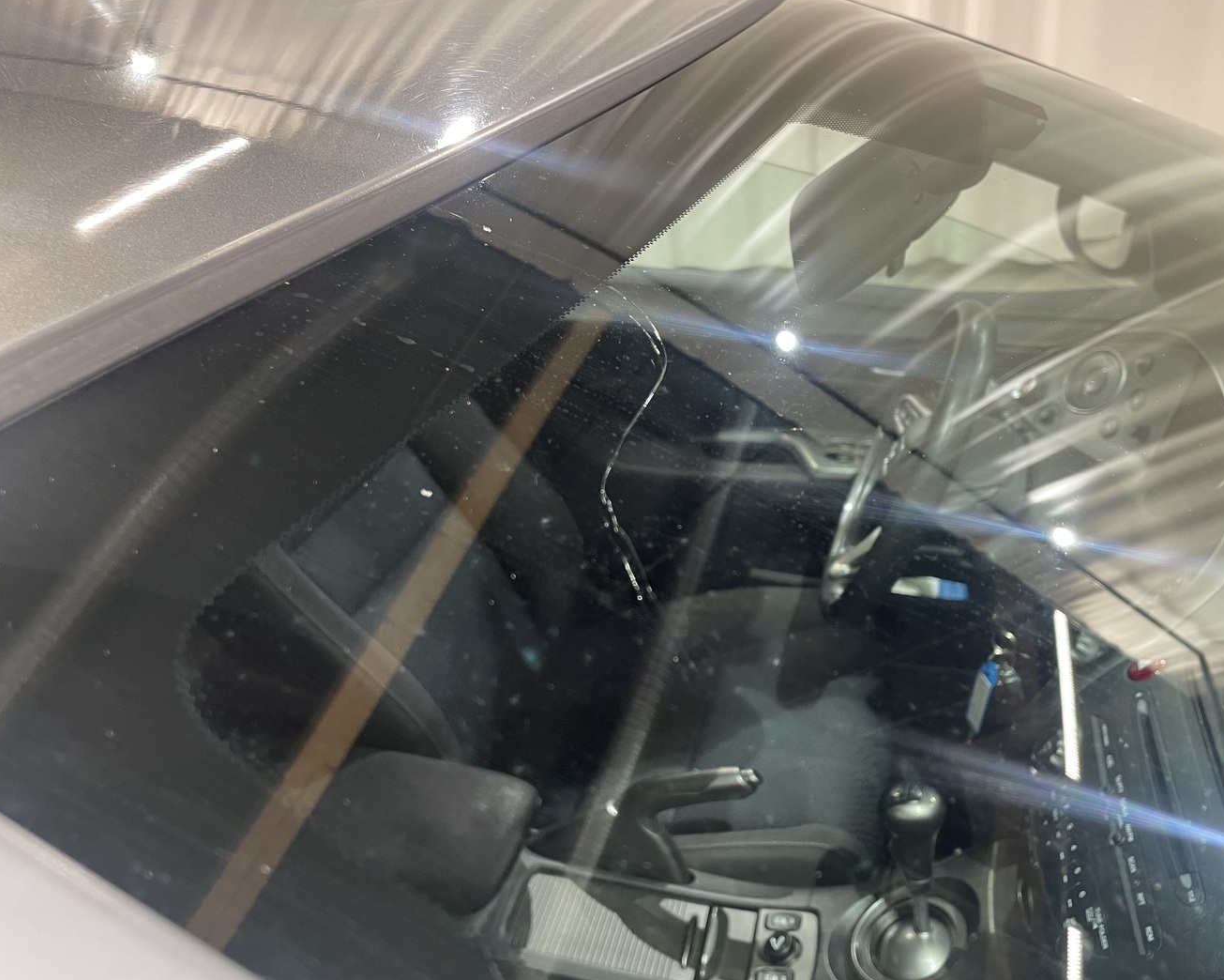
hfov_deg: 62.1
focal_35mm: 28
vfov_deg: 51.5
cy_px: 482
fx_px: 1014
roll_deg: +5.5
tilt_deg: -29.1
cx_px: 666
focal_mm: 4.2
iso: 160
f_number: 1.6
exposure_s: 1/50
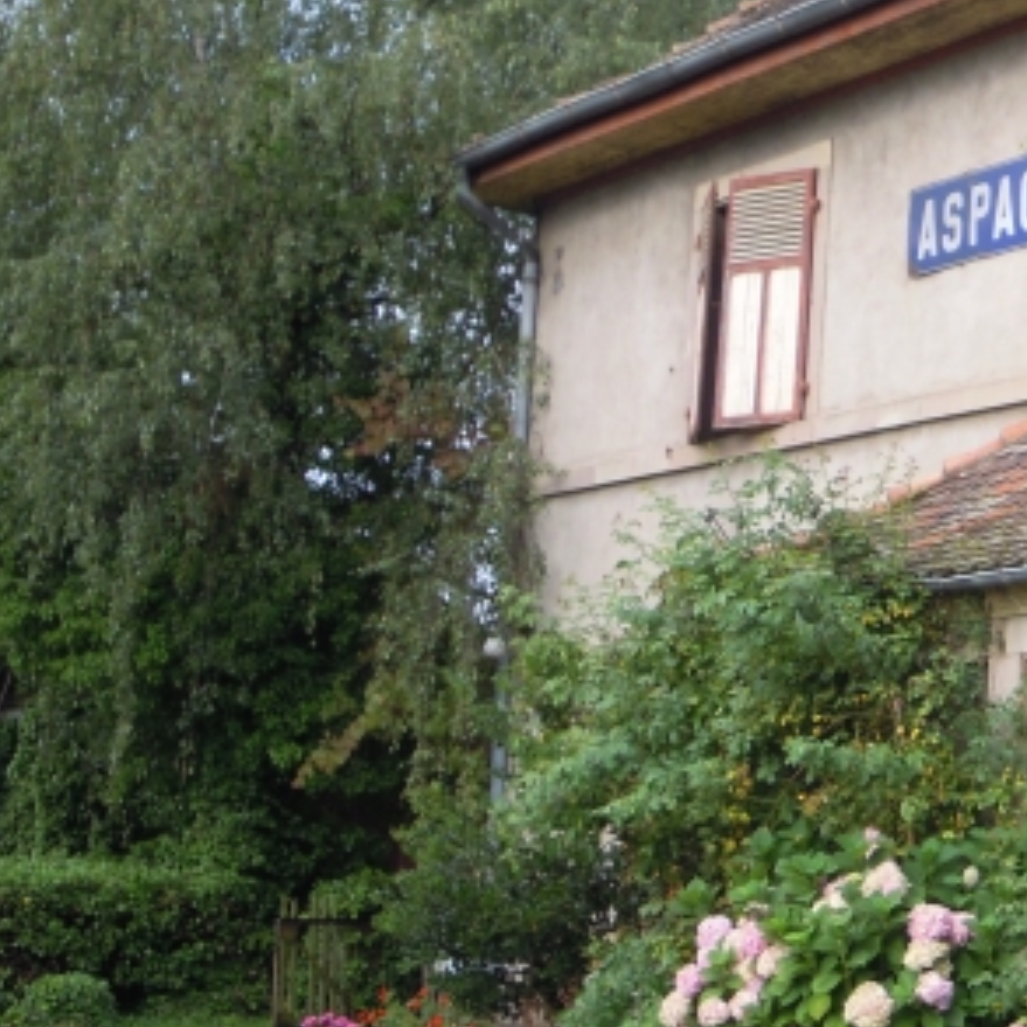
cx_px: 1269
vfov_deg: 19.9
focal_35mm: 87
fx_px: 2920
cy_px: 645
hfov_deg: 18.8
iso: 100
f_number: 3
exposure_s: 1/320
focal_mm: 6.4
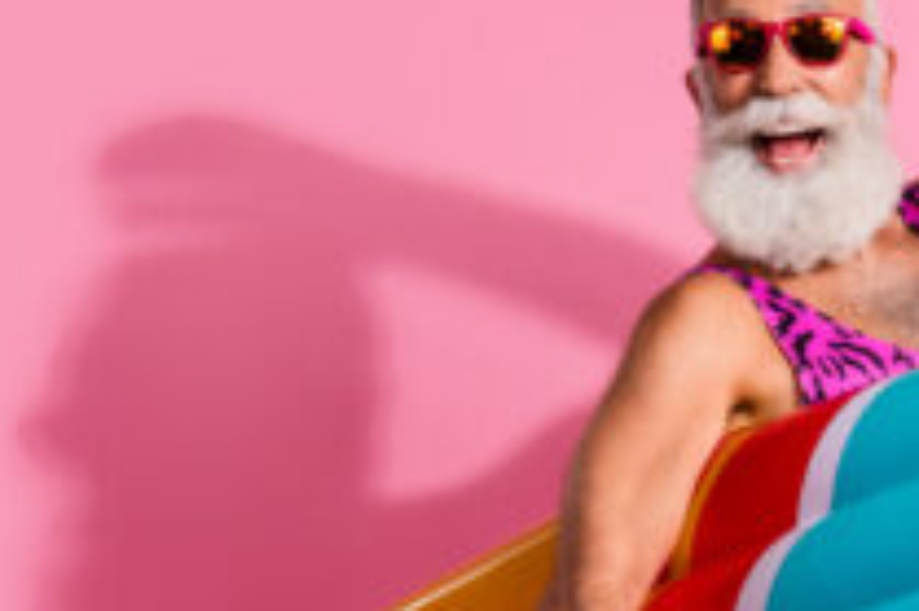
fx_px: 3316
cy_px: 732
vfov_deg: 10.4
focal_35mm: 130
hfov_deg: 15.1
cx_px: 1178
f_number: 8
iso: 100
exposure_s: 1/200
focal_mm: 34
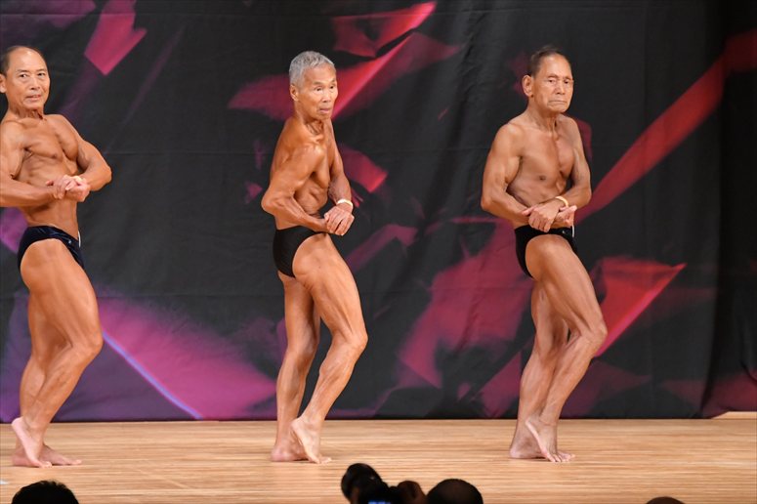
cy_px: 252
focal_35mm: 300
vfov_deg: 4.6
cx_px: 378
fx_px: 6305
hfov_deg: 6.9
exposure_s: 1/400
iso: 6400
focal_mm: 200
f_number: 5.6
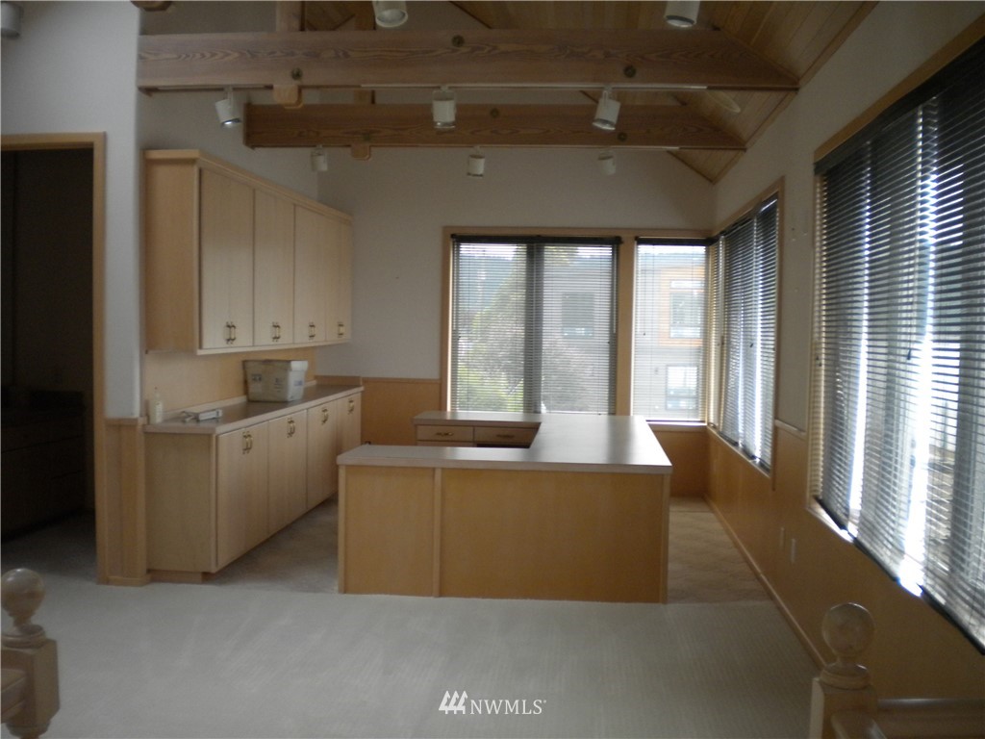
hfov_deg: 52.6
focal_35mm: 35
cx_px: 492
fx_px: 996
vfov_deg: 40.7
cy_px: 370
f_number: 3.1
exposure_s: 1/52.5
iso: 210
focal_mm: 6.3
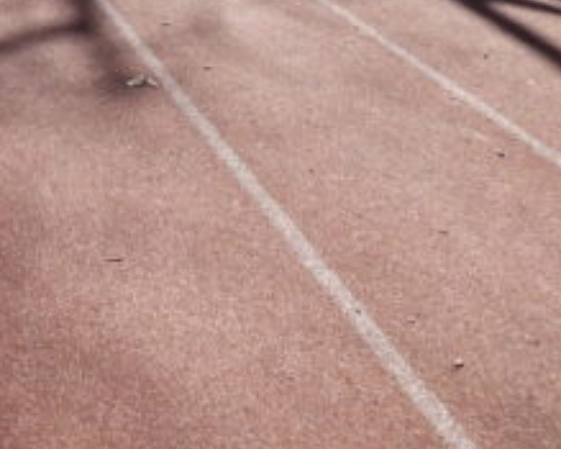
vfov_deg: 19.0
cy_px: -151
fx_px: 1228
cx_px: -251
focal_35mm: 74
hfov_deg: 21.9
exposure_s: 1/1600
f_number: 4.5
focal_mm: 4.3
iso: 400
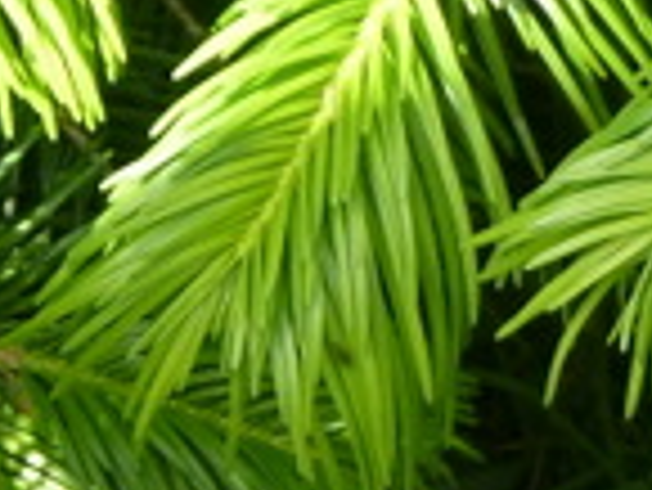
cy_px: 432
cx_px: -508
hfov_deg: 6.7
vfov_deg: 5.2
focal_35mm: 287
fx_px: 5410
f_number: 3.8
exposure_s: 1/80
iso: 80
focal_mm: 8.5
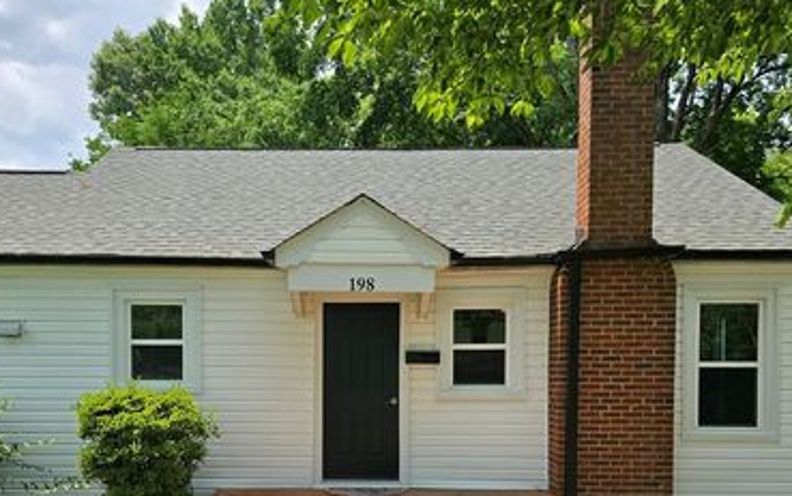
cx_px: 337
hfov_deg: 57.9
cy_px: 385
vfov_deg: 37.2
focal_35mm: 33
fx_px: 713
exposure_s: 1/734
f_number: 1.7
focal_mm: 6.3
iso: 12
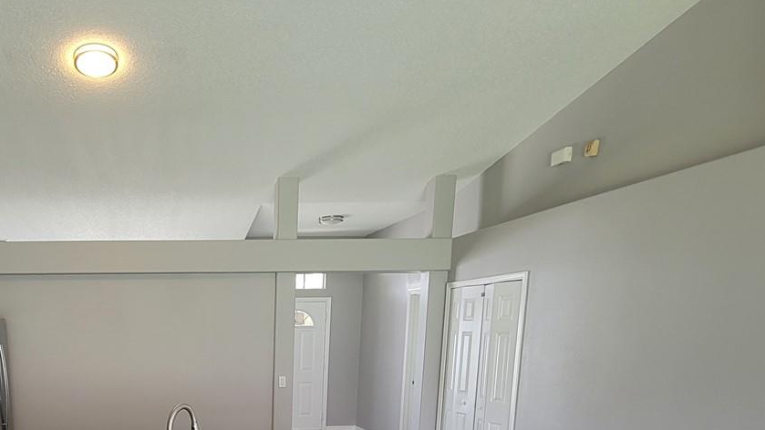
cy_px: 439
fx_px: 548
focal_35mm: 27
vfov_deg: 37.8
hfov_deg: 64.1
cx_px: 159
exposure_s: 1/60
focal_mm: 2.2
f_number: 2.2
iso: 125
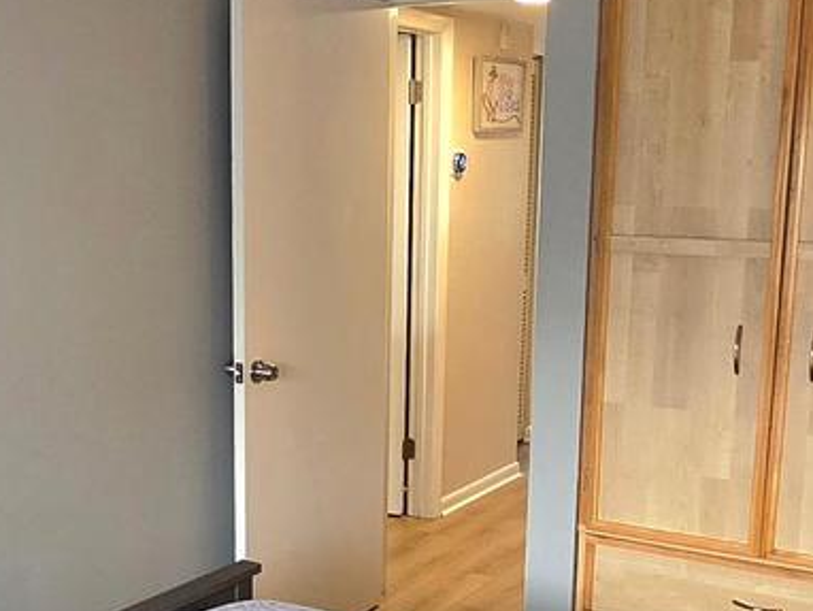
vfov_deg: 29.6
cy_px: 385
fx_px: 1152
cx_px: 313
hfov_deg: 38.7
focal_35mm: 49
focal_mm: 2.2
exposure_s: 1/60.2
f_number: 2.2
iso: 100
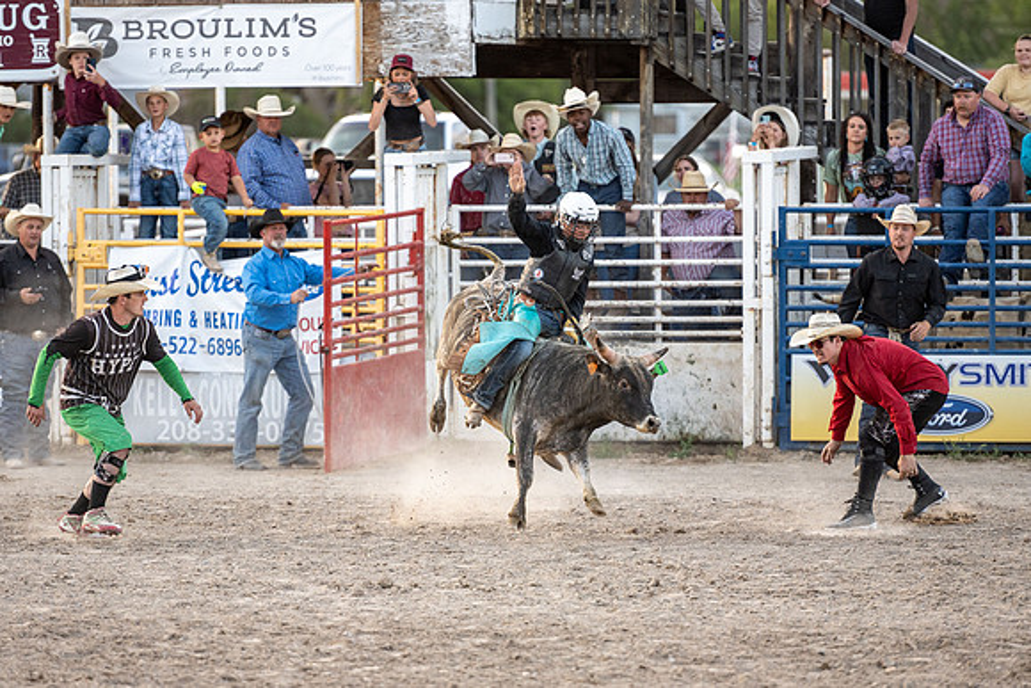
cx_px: 464
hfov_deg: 8.4
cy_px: 413
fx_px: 7055
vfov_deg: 5.6
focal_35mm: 246
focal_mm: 200
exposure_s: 1/1000
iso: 320
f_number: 2.8
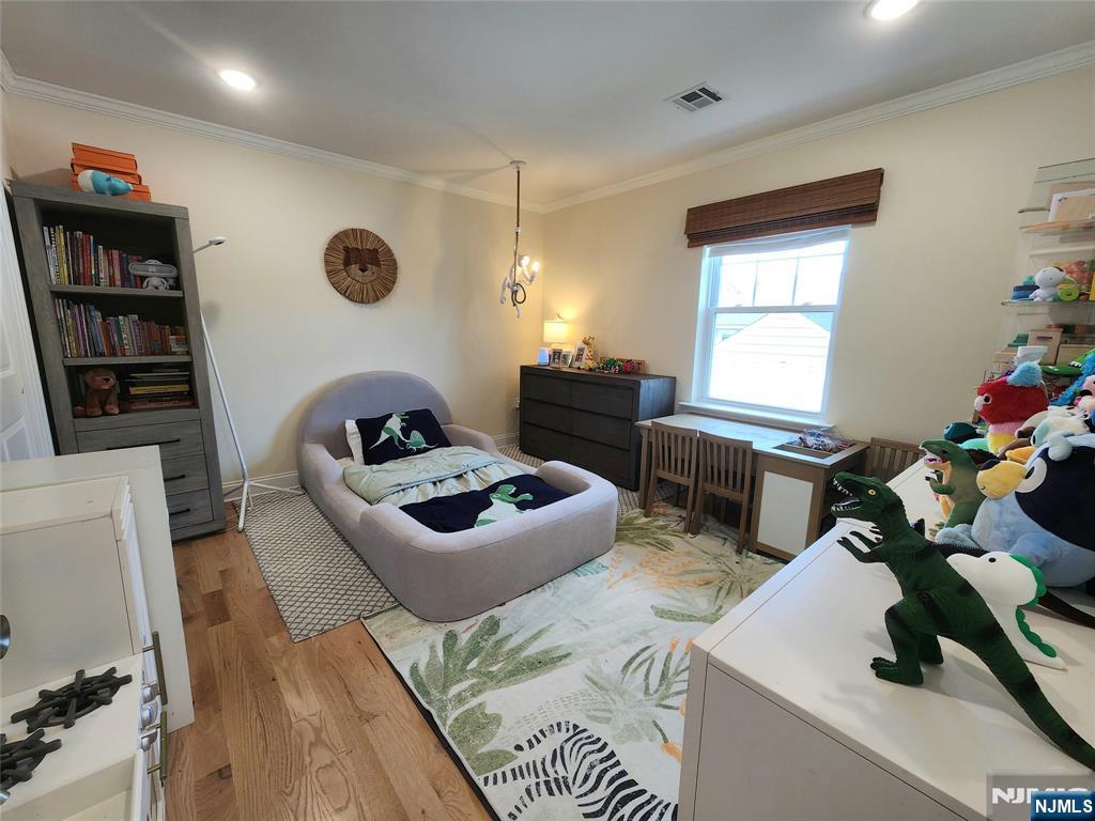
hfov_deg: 106.2
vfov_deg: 89.9
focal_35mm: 13
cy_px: 410
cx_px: 548
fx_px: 411
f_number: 2.2
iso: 80
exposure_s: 1/60.2
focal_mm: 2.2
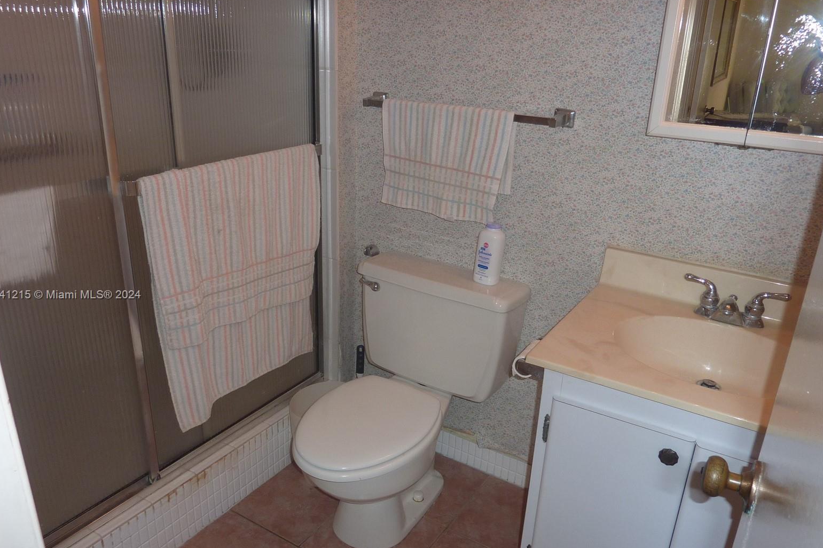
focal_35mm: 27
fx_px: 617
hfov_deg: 67.4
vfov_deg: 47.9
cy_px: 296
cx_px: 397
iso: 100
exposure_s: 1/30
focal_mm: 4.1
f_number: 3.3
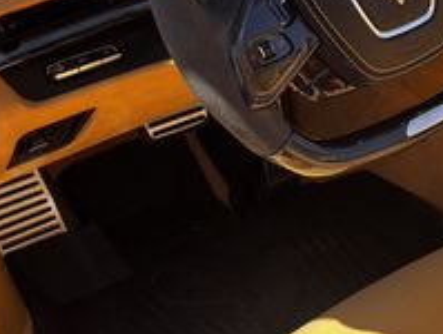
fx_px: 987
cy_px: 94
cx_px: 525
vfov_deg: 19.1
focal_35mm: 77
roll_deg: -0.9
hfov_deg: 23.3
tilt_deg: -30.6
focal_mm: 6.76
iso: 100
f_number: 1.78
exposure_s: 1/1590
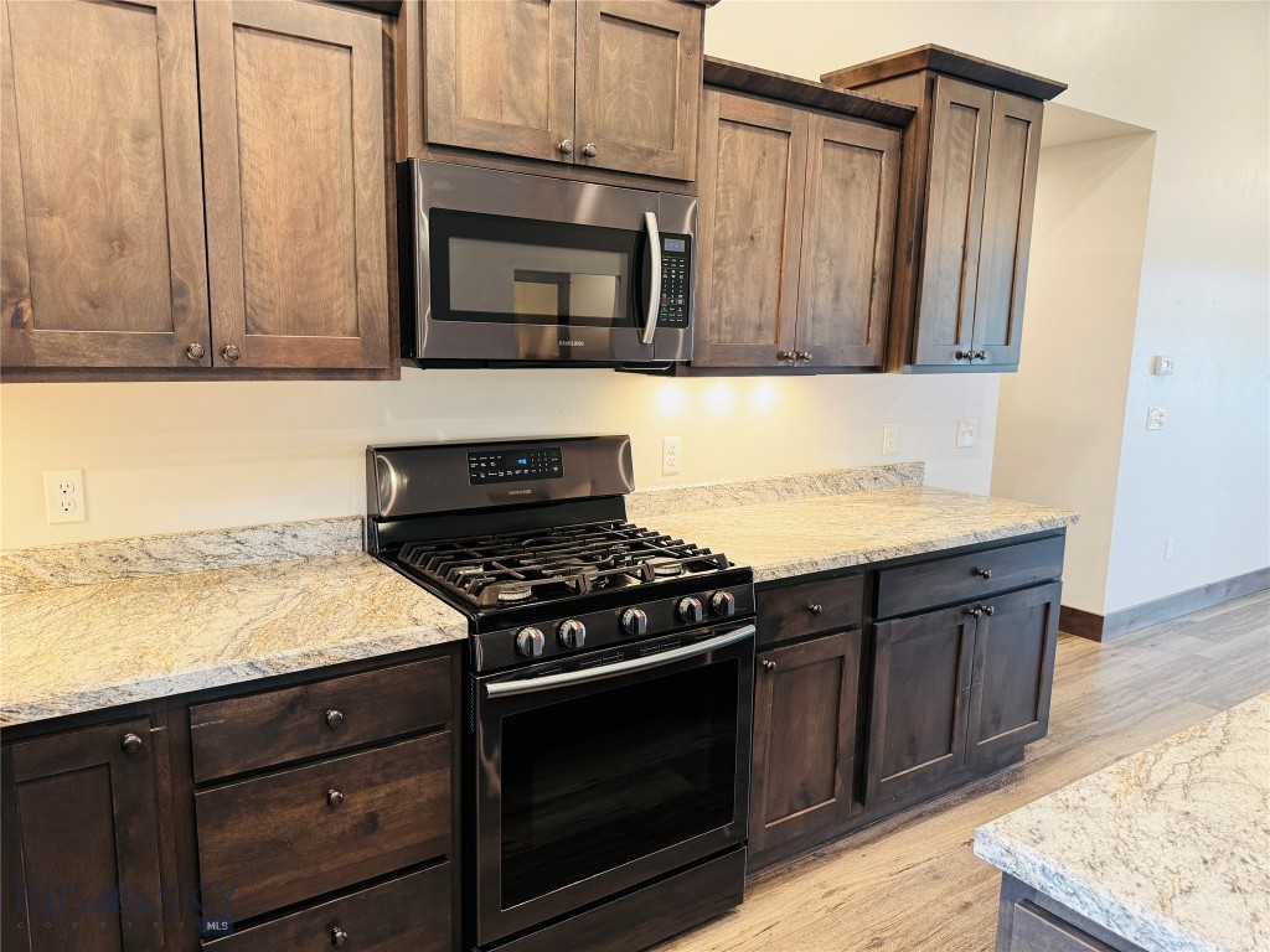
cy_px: 476
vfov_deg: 56.8
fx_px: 881
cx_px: 635
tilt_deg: -9.5
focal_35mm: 24
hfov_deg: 71.6
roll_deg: -1.1
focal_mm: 6.76
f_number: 1.78
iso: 200
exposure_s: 1/60
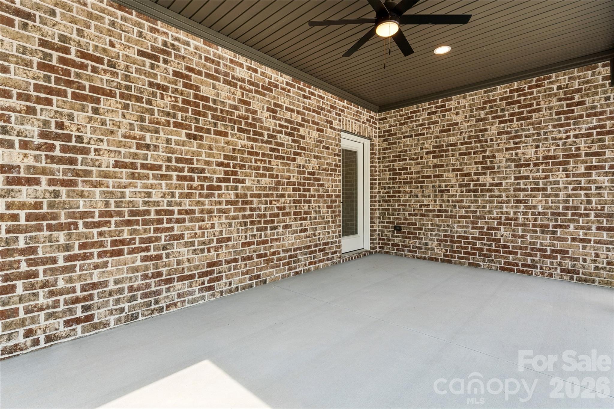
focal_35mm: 17
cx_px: 307
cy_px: 204
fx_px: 286
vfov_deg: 71.1
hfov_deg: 94.0
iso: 100
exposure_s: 1/20
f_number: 13
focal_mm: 16.8
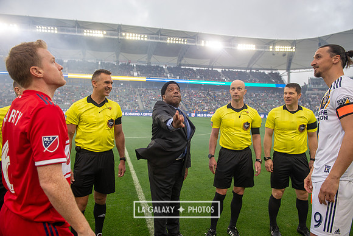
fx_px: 265
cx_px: 176
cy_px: 118
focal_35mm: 27
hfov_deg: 67.4
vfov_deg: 48.0
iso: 500
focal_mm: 27
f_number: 3.5
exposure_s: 1/640
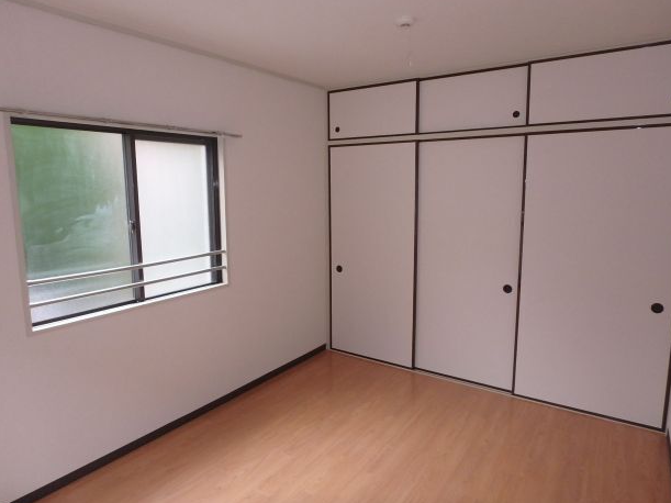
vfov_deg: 61.1
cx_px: 332
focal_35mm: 22
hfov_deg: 76.4
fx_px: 426
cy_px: 253
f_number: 3.5
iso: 320
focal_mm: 3.7
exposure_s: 1/30
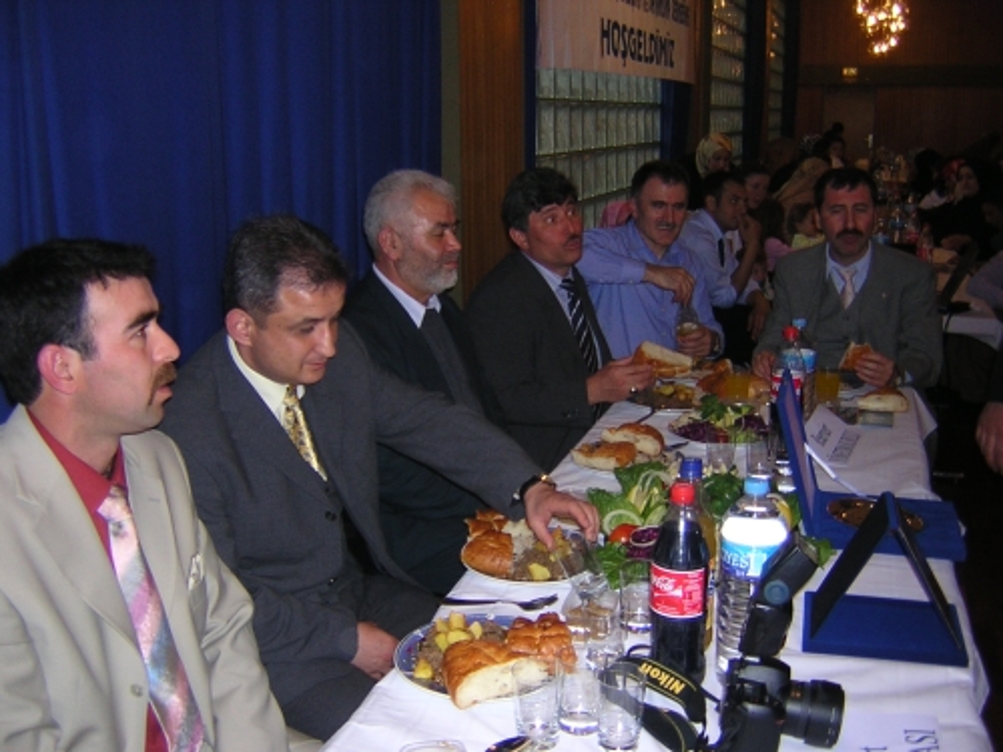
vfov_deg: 39.7
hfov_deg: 51.4
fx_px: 1043
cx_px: 502
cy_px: 376
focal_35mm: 36
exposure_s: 1/60.1
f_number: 2.6
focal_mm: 4.7
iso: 194
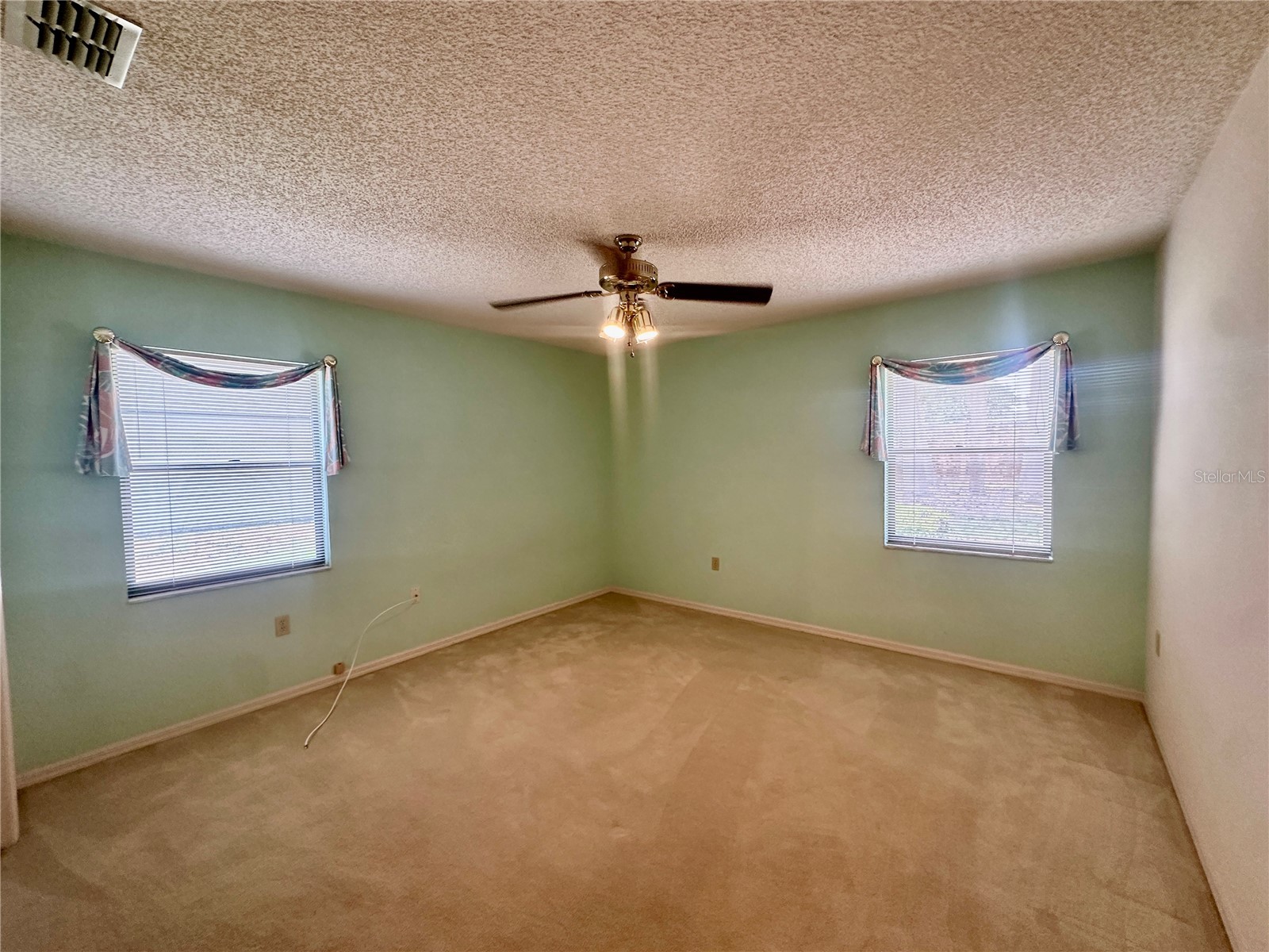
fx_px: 513
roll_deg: +0.5
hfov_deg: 102.1
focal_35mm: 14
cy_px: 476
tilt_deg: -3.0
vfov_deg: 85.7
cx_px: 634
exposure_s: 1/60
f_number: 2.2
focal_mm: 2.22
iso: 250
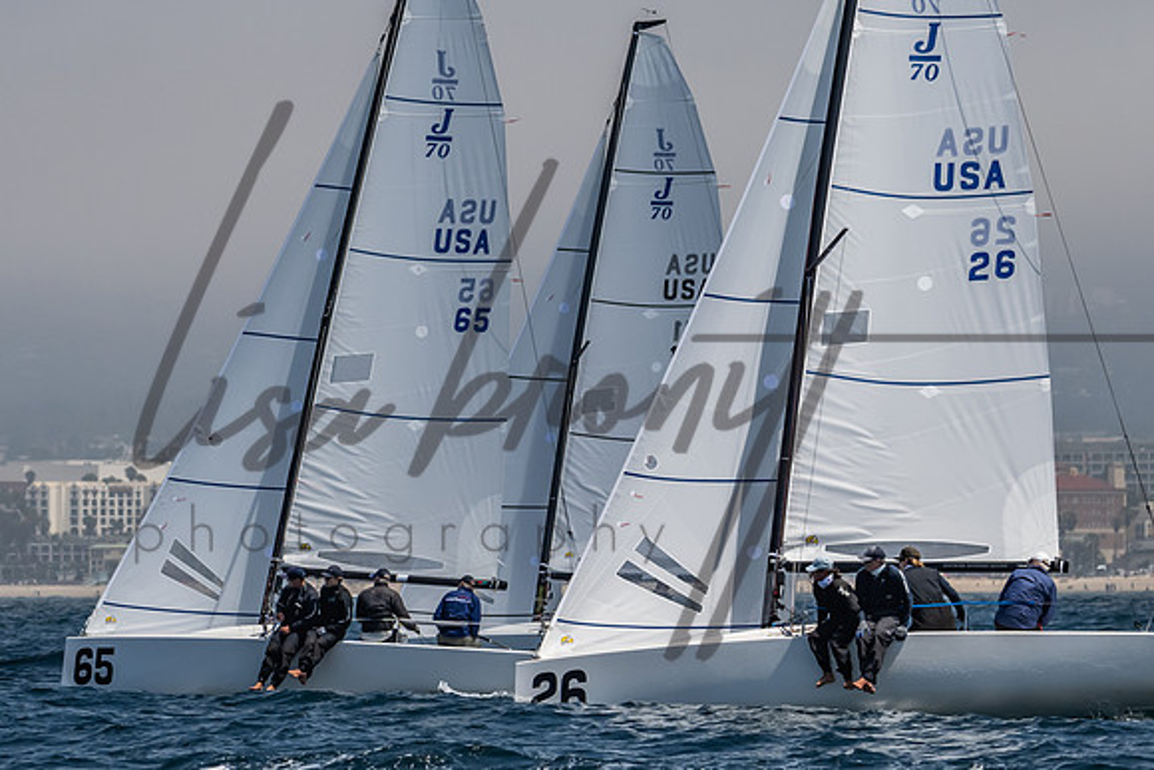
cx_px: 197
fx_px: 11155
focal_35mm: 348
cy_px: 155
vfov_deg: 4.0
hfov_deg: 5.9
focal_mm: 180
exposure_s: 1/3200
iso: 400
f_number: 6.3
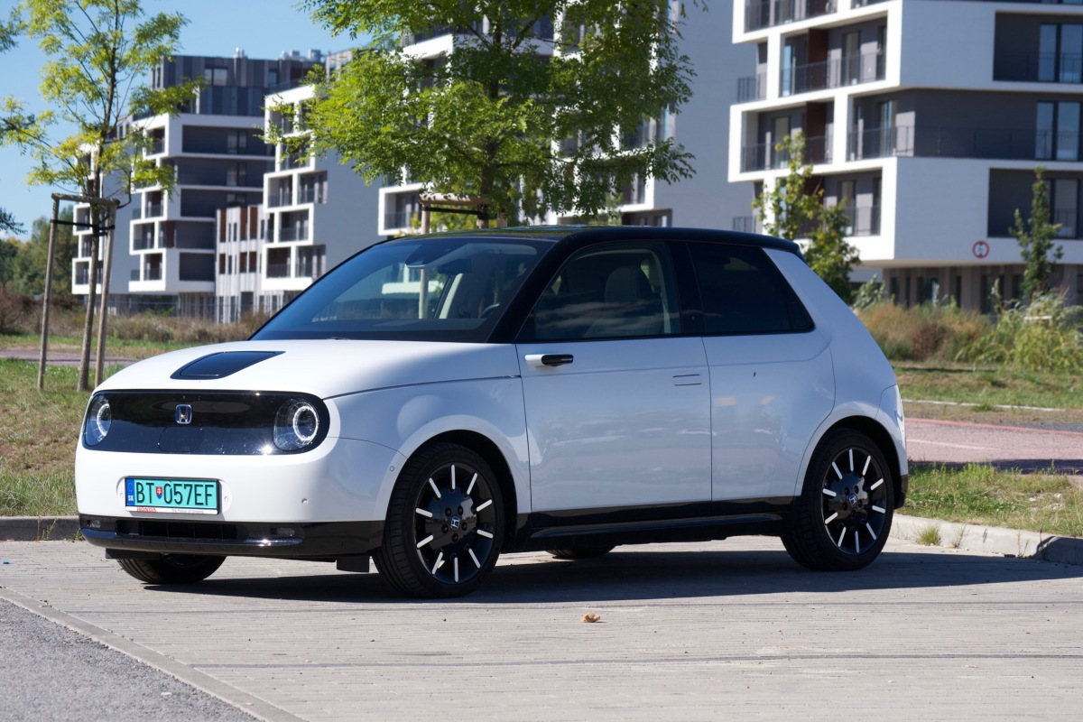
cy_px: 361
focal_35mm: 123
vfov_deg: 11.1
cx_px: 542
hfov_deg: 16.7
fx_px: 3700
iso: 100
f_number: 8
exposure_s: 1/250
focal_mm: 82
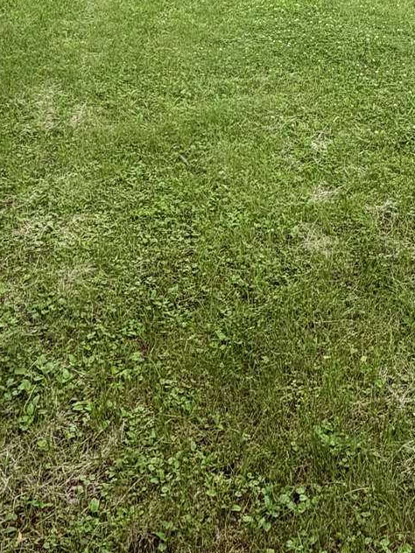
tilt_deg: -10.7
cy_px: -32
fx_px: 815
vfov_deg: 33.4
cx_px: 332
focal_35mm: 51
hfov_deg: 28.0
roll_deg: -1.5
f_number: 2.2
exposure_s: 1/770
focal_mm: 2.22
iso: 40
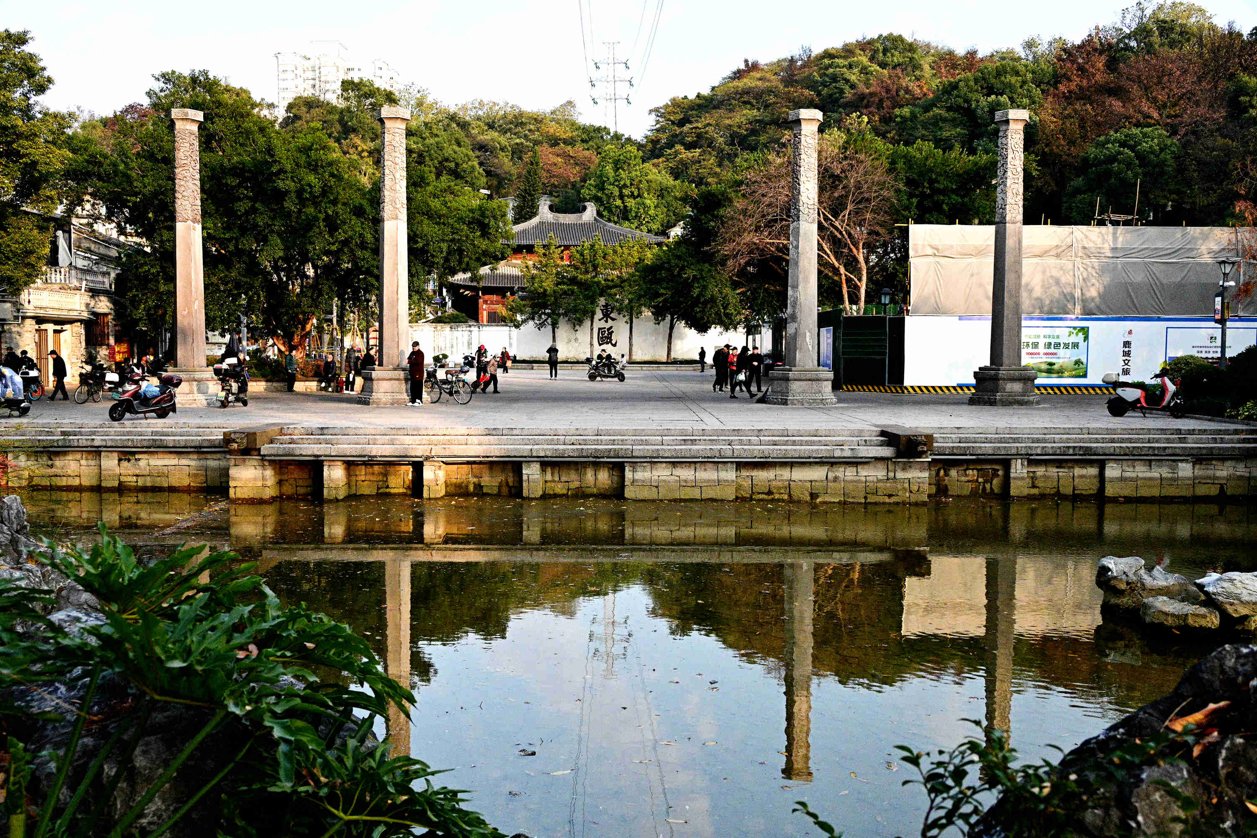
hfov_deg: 56.5
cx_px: 628
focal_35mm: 34
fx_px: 1170
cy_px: 419
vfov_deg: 39.4
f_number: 5.6
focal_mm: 33.5
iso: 7200
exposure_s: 1/8000
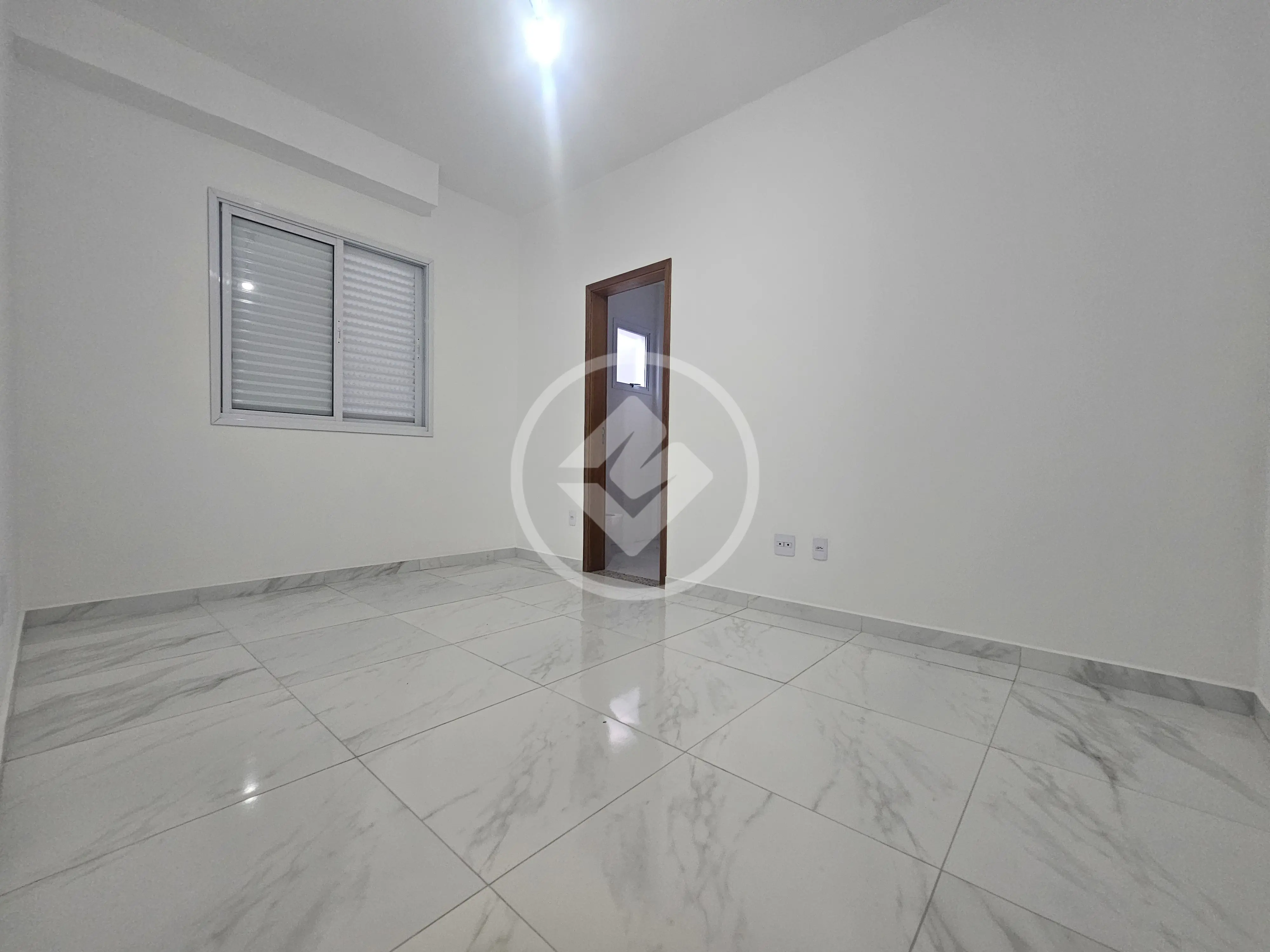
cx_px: 635
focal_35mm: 13
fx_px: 477
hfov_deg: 106.2
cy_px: 476
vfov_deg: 89.9
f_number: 2.2
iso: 200
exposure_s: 1/60
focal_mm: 2.2
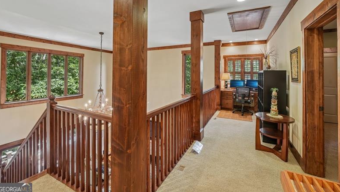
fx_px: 135
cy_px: 78
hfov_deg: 103.0
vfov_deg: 69.9
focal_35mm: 15
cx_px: 172
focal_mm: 14
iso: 320
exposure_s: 1/5
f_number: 8
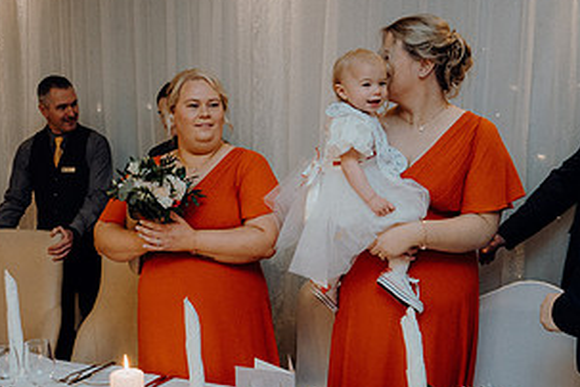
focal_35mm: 46
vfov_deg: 29.2
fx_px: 741
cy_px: 235
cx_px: 207
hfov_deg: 42.3
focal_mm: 24
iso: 2500
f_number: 3.5
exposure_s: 1/160
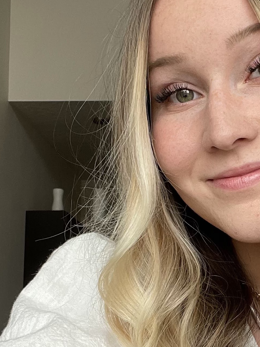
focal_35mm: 72
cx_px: 250
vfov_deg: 26.8
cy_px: 240
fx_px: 721
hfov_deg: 19.9
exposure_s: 1/121
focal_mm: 2.71
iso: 40
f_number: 2.2
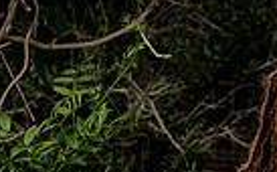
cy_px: 415
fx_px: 1416
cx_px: 295
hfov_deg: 11.0
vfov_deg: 6.6
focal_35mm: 188
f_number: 5.6
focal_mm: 56
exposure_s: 1/250
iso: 320
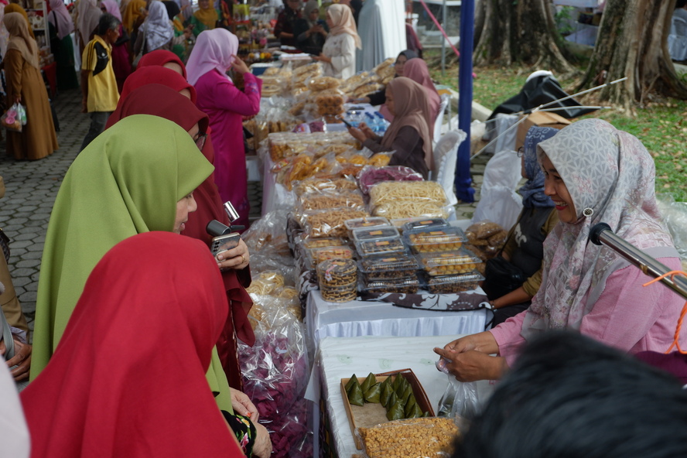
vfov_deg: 31.9
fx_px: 801
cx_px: 344
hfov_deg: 46.4
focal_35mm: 42
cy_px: 229
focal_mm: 28.2
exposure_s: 1/250
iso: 400
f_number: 4.5
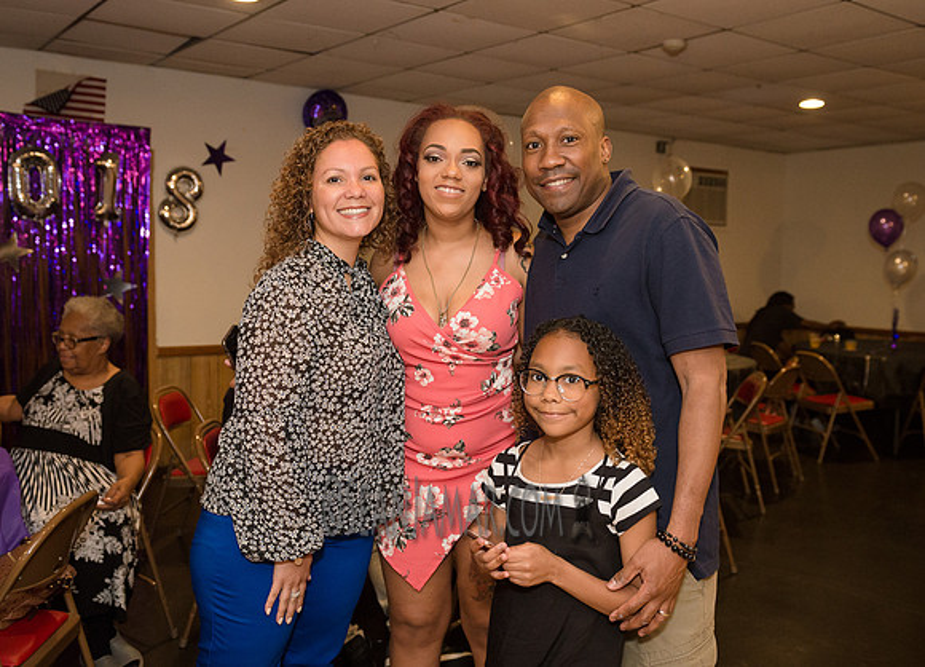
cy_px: 328
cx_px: 466
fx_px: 944
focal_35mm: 36
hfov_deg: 52.2
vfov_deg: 38.9
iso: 2000
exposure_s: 1/400
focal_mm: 28
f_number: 3.5
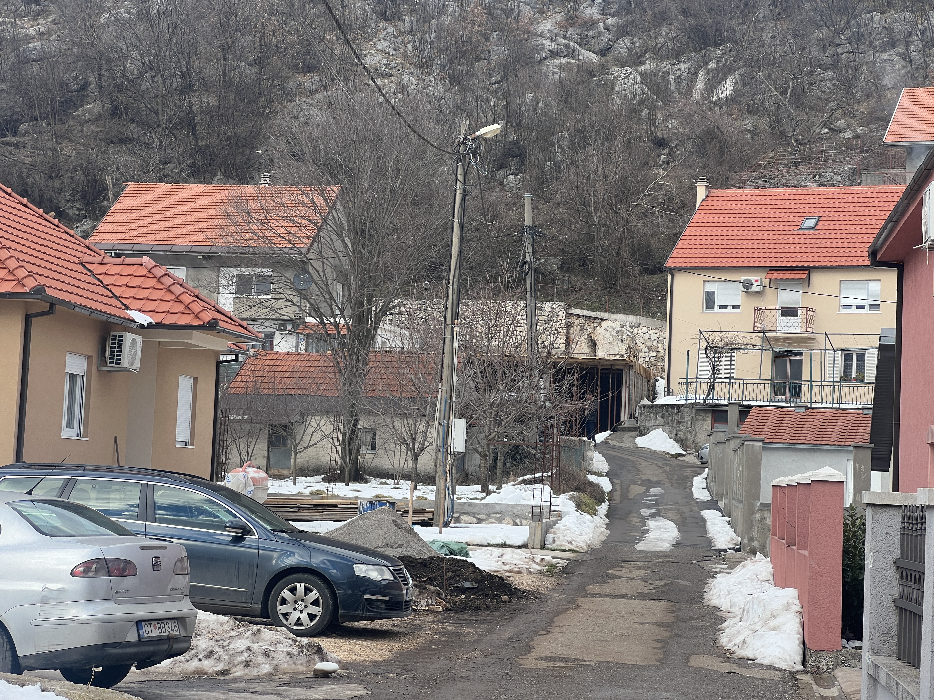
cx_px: 467
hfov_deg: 25.3
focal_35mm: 77
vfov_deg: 19.1
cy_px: 350
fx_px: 2078
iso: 32
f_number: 2.8
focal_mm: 9
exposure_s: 1/173
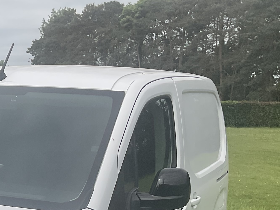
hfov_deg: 20.9
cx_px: -44
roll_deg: -0.9
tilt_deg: -13.5
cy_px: 274
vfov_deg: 15.9
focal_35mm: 88
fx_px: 712
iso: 16
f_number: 1.8
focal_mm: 3
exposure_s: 1/1786
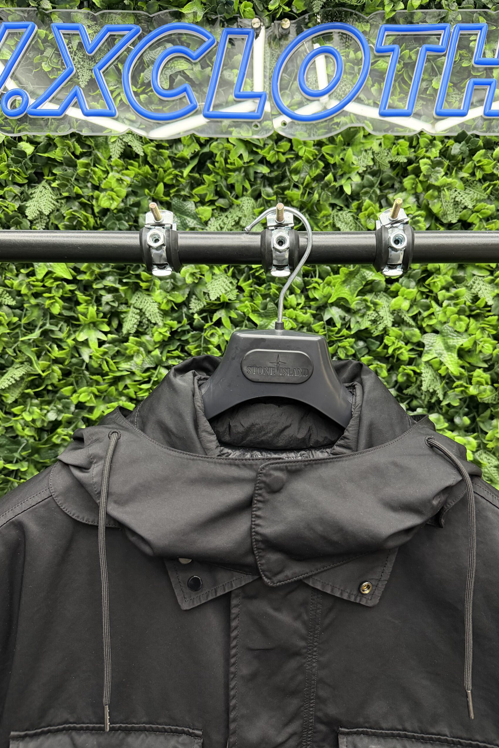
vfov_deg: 71.5
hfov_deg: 51.2
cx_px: 272
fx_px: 520
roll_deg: -0.5
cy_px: 374
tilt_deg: -3.7
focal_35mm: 25
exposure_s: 1/50
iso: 320
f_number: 1.78
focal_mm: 6.76
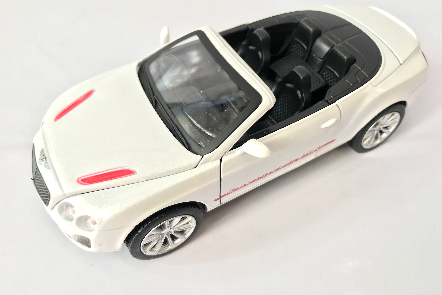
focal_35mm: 30
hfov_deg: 61.9
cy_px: 127
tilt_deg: -46.7
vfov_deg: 43.5
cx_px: 227
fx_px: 368
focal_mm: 3.99
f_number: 1.8
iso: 25
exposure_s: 1/33
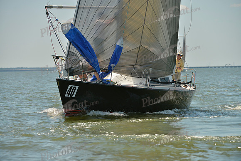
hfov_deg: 10.3
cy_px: 80
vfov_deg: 6.9
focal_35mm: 200
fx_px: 1339
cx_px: 120
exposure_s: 1/1250
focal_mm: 200
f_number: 5
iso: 200
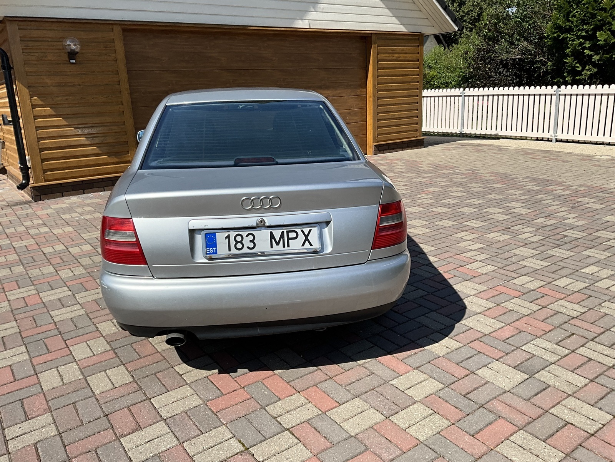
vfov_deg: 48.2
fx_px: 515
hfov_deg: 61.7
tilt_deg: -15.0
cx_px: 308
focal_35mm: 29
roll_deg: +2.2
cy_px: 231
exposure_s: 1/2320
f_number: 1.8
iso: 25
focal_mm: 3
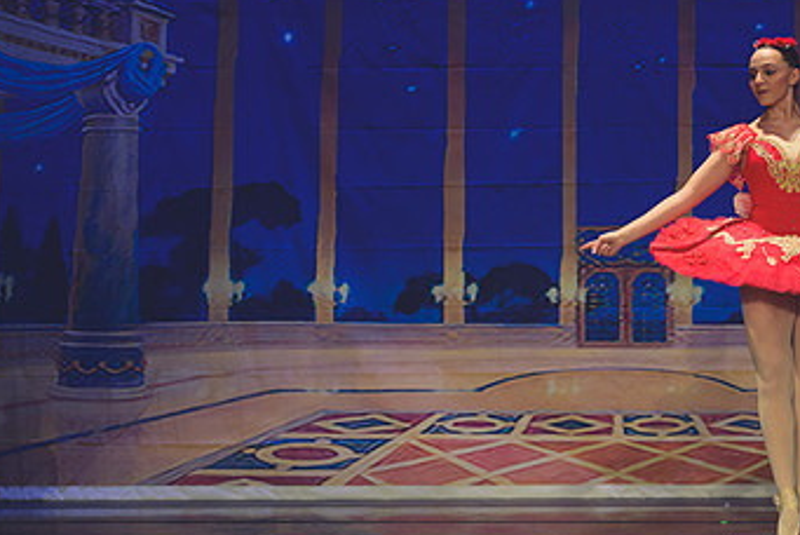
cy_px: 327
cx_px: 537
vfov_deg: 11.5
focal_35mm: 119
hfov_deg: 17.1
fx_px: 2647
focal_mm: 70
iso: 400
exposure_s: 1/320
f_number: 2.8
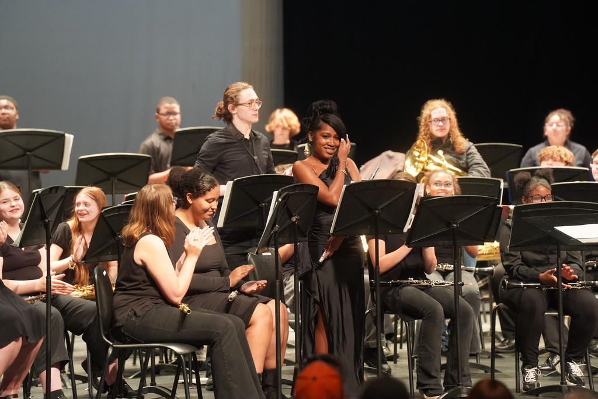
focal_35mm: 180
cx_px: 299
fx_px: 2990
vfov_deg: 7.6
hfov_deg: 11.4
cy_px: 200
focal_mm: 180
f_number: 4
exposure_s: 1/200
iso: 6400
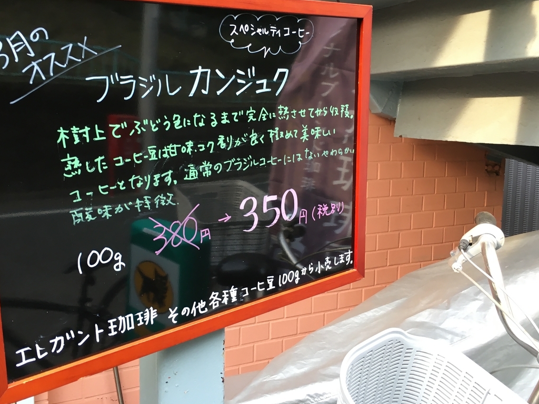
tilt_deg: -6.3
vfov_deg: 41.7
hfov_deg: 53.8
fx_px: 529
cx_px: 230
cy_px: 171
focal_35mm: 34
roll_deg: -1.1
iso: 25
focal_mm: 4.15
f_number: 2.2
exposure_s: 1/30
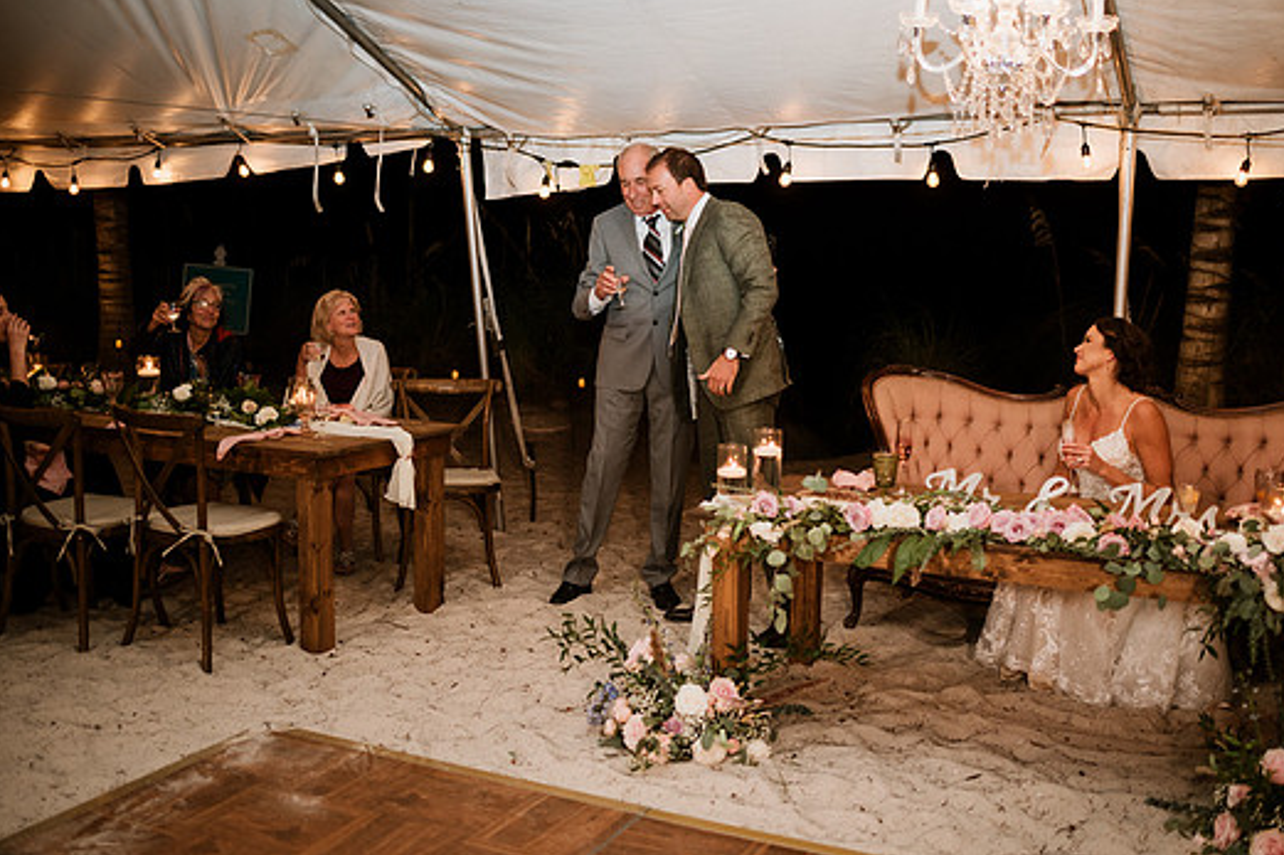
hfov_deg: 49.5
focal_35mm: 39
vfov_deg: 34.2
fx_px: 1390
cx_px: 690
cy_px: 388
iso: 500
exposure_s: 1/160
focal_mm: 35
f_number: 2
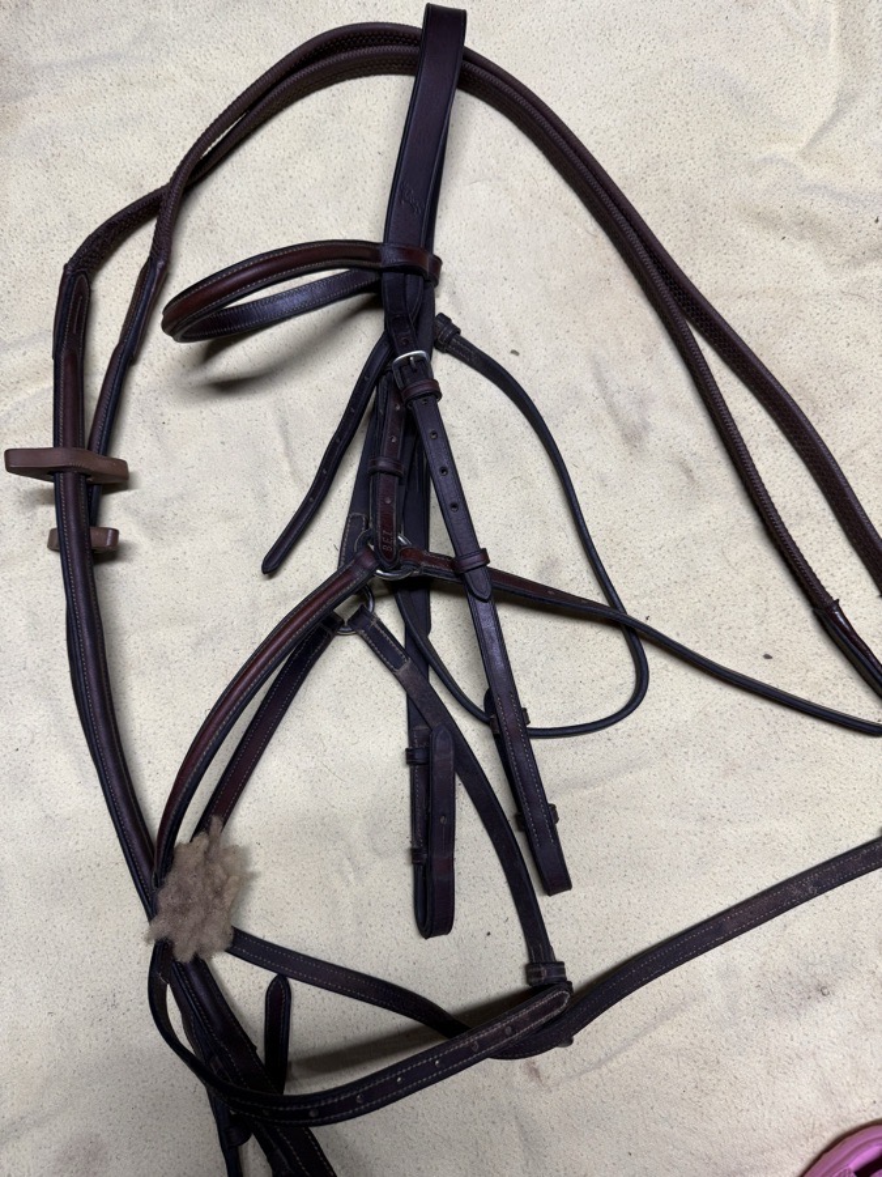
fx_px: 815
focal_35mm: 24
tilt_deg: -77.7
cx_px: 441
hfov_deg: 56.8
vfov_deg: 71.6
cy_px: 588
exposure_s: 1/60
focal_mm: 6.76
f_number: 1.78
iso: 125
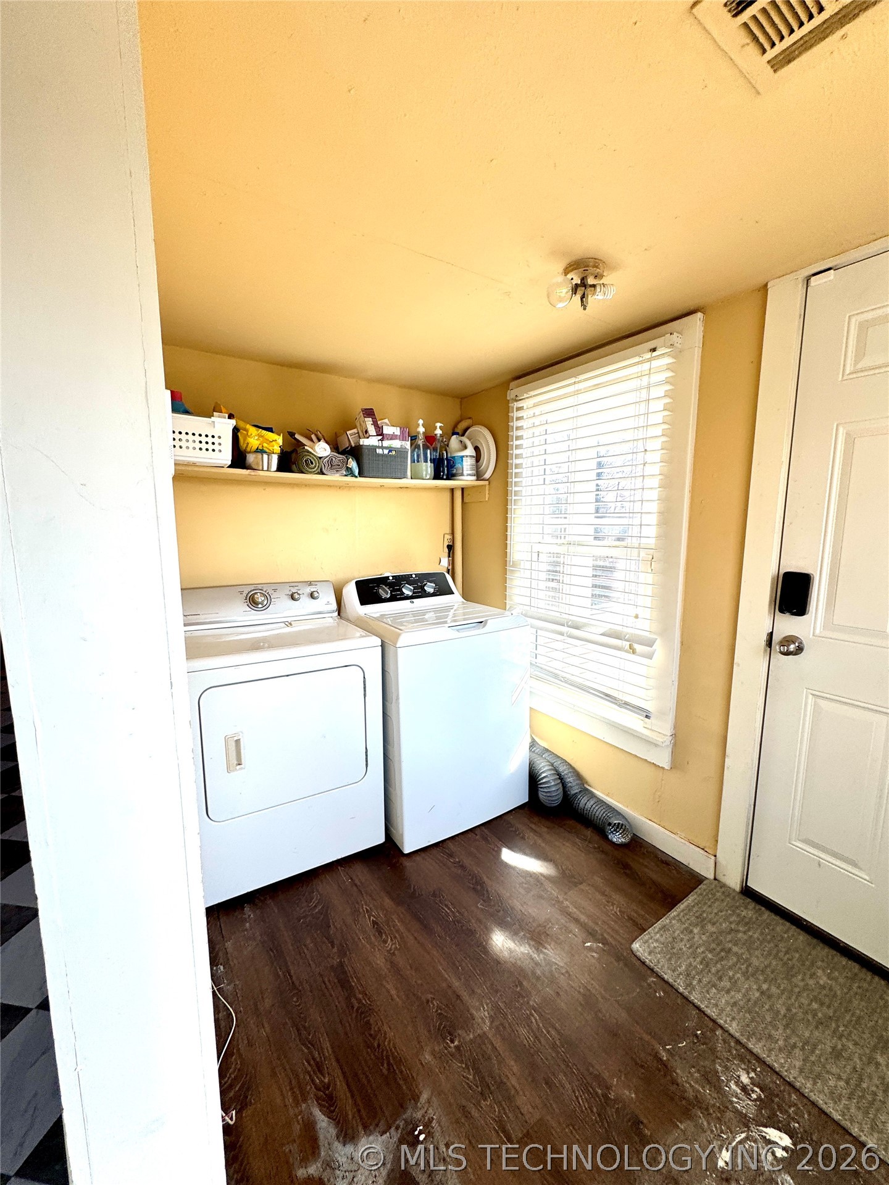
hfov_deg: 85.7
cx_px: 444
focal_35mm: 14
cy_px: 592
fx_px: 479
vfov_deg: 102.1
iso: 40
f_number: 2.2
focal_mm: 2.22
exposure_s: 1/126
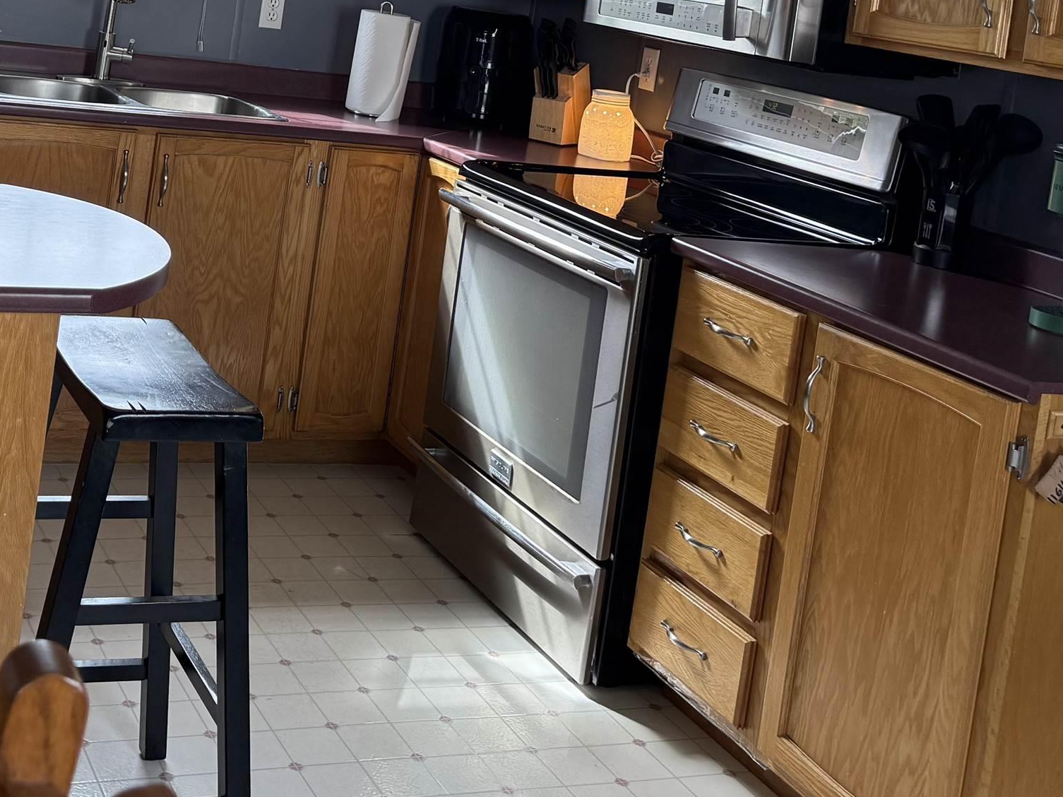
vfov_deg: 27.9
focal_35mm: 49
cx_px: 252
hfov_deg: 37.8
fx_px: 1504
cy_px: 5
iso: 200
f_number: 1.78
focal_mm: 6.76
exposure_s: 1/198
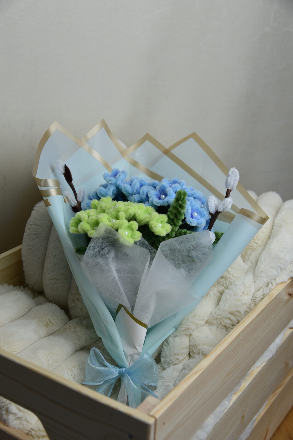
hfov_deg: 27.0
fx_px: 610
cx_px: 146
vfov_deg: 39.6
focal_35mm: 50
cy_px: 220
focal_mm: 50
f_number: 5.6
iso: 400
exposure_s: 1/125
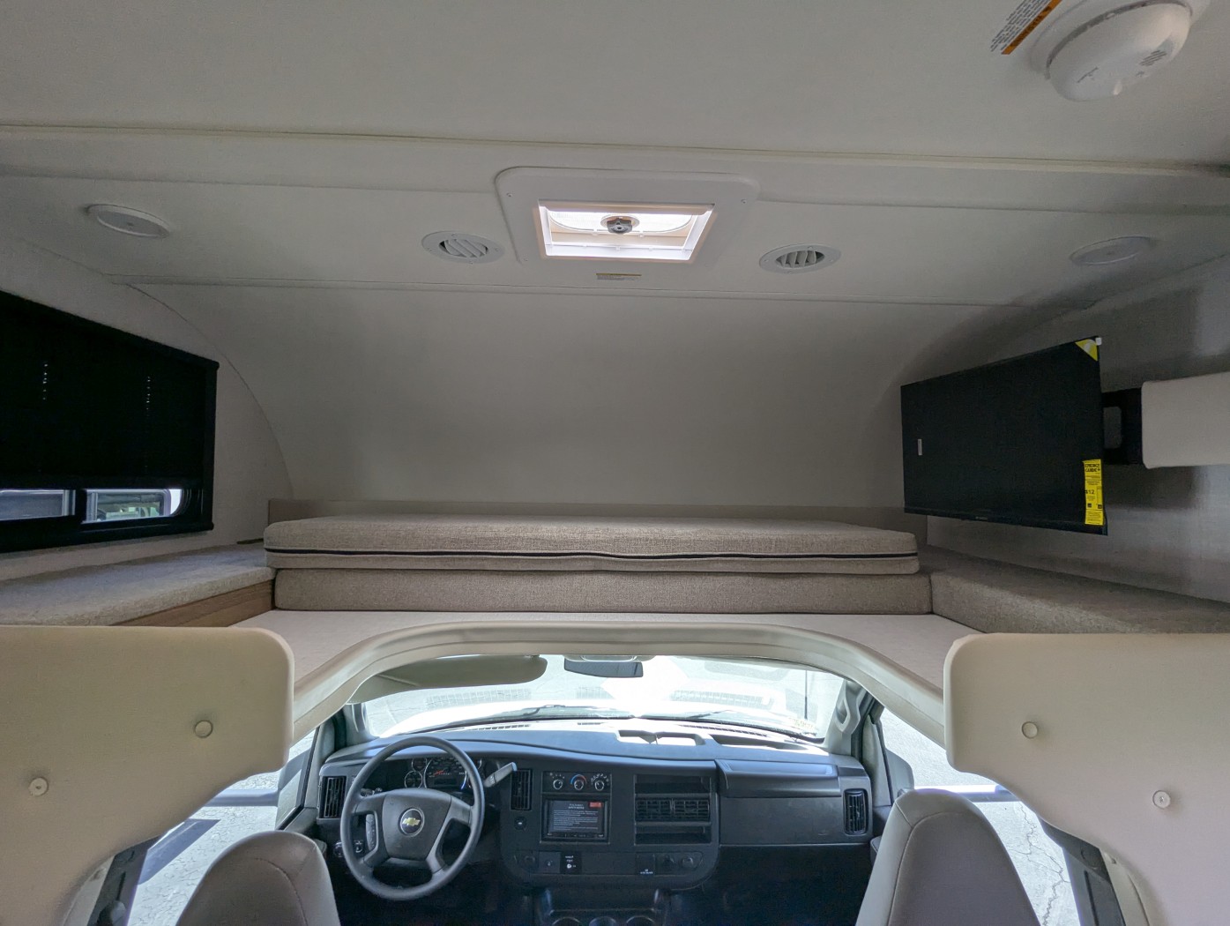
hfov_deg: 94.4
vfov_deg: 78.2
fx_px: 569
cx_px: 615
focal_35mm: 16
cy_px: 463
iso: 54
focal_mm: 2.35
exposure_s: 1/222
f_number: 2.2
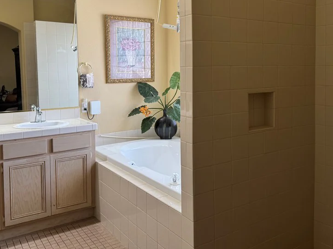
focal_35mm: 34
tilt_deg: -2.7
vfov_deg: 41.2
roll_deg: +0.3
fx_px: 327
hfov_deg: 53.9
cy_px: 80
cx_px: 179
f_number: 1.78
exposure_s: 1/60
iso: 160
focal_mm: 6.76
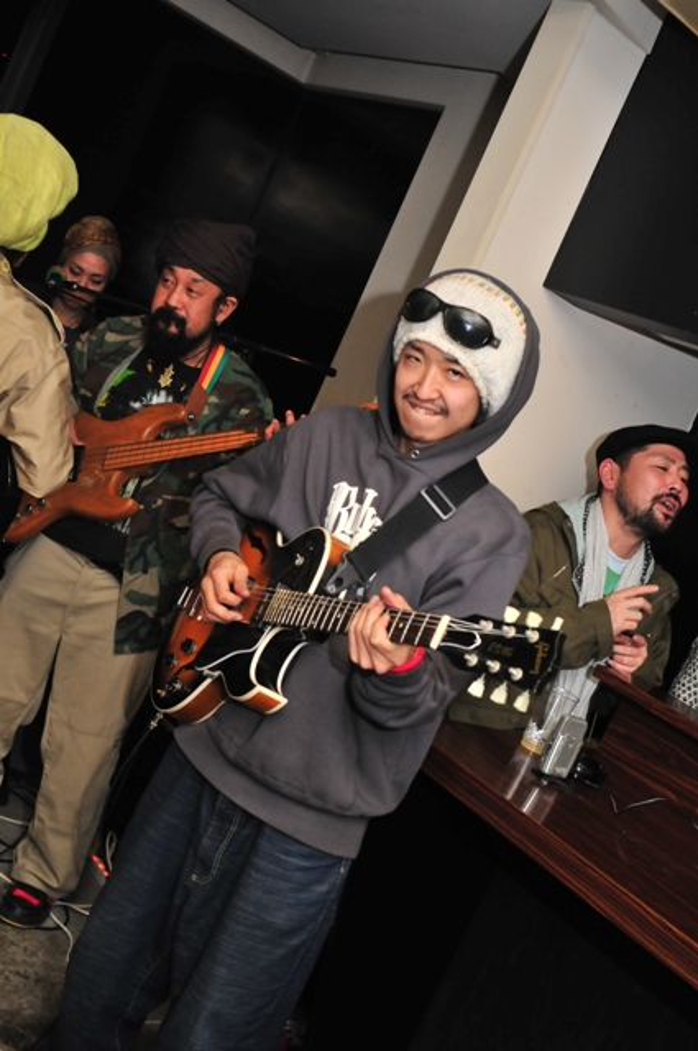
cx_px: 349
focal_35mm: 42
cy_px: 526
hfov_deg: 31.8
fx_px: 1225
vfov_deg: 46.5
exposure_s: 1/60
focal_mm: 28
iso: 800
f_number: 5
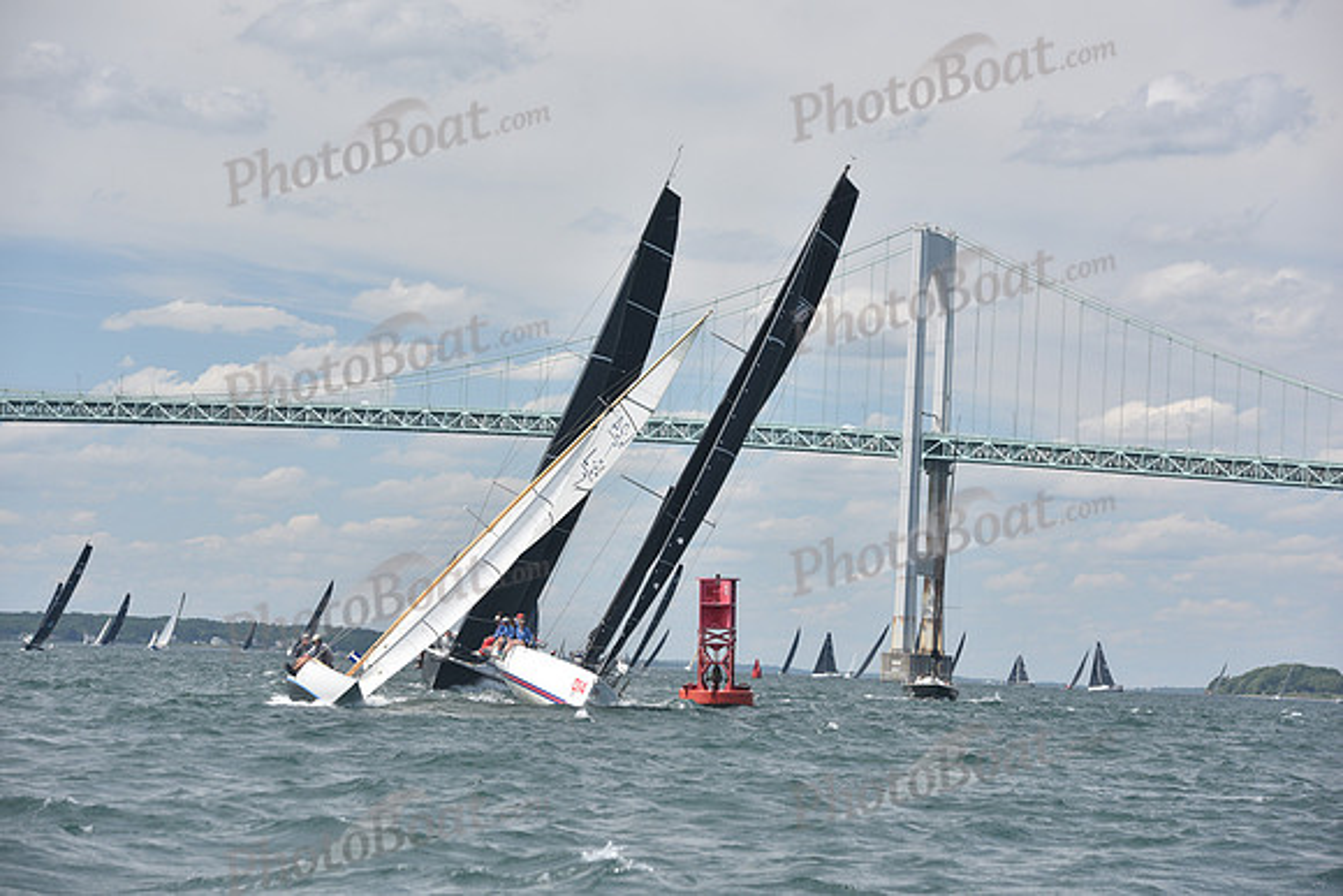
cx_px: 672
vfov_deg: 11.2
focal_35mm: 122
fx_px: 4552
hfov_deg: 16.8
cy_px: 448
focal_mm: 122
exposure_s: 1/800
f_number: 6.3
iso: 320
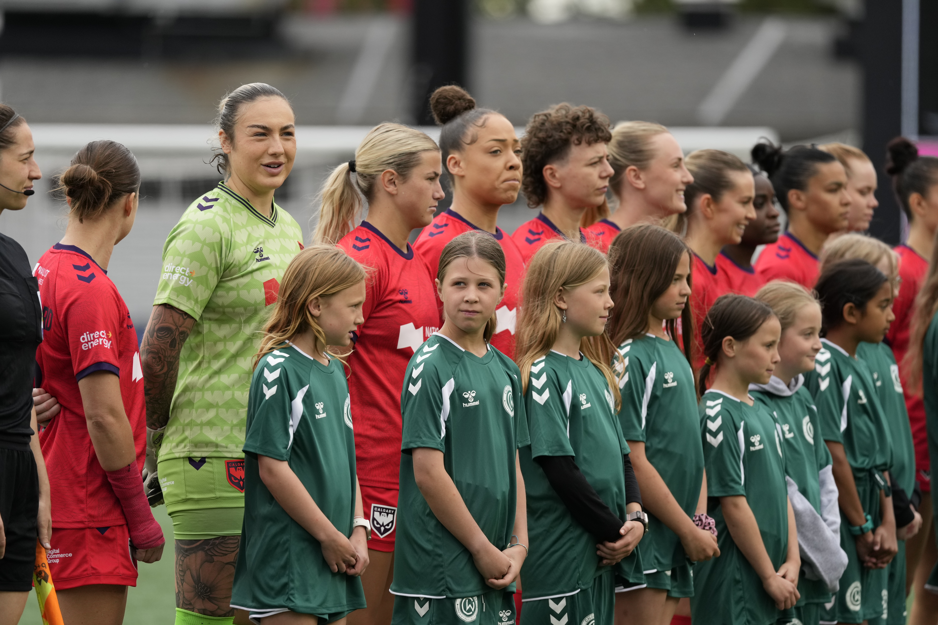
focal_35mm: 400
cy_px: 312
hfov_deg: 5.2
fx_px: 10421
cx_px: 469
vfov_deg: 3.4
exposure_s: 1/1600
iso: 800
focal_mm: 400
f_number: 4.5
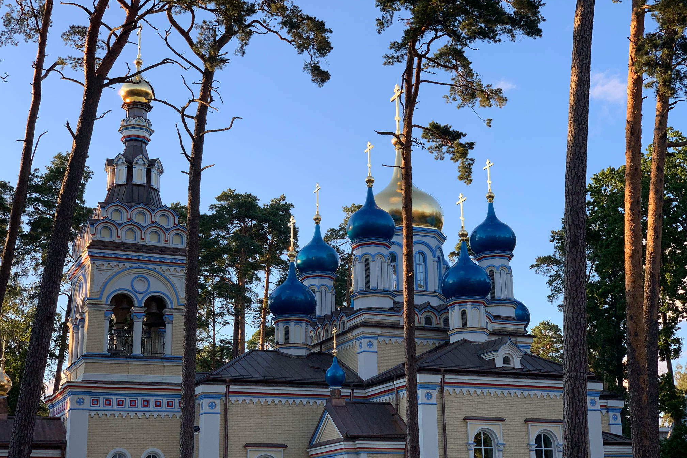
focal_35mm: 55
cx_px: 344
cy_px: 219
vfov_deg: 24.6
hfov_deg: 36.2
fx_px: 1050
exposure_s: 1/233
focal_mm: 6
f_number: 2.4
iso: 16
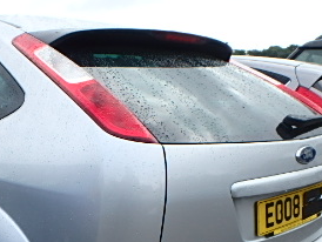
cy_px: 229
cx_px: 58
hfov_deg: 37.3
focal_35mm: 49
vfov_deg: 28.3
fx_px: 456
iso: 125
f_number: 3.5
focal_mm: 3.7
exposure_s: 1/320
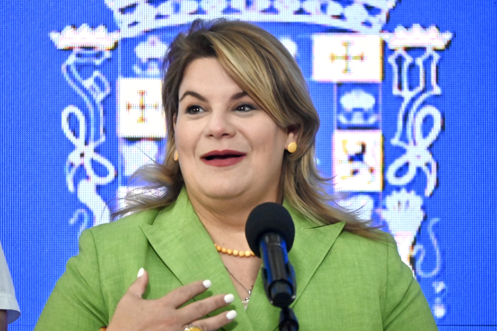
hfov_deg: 5.5
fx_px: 5177
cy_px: 166
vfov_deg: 3.7
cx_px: 248
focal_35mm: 375
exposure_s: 1/250
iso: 10000
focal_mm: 250
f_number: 6.3
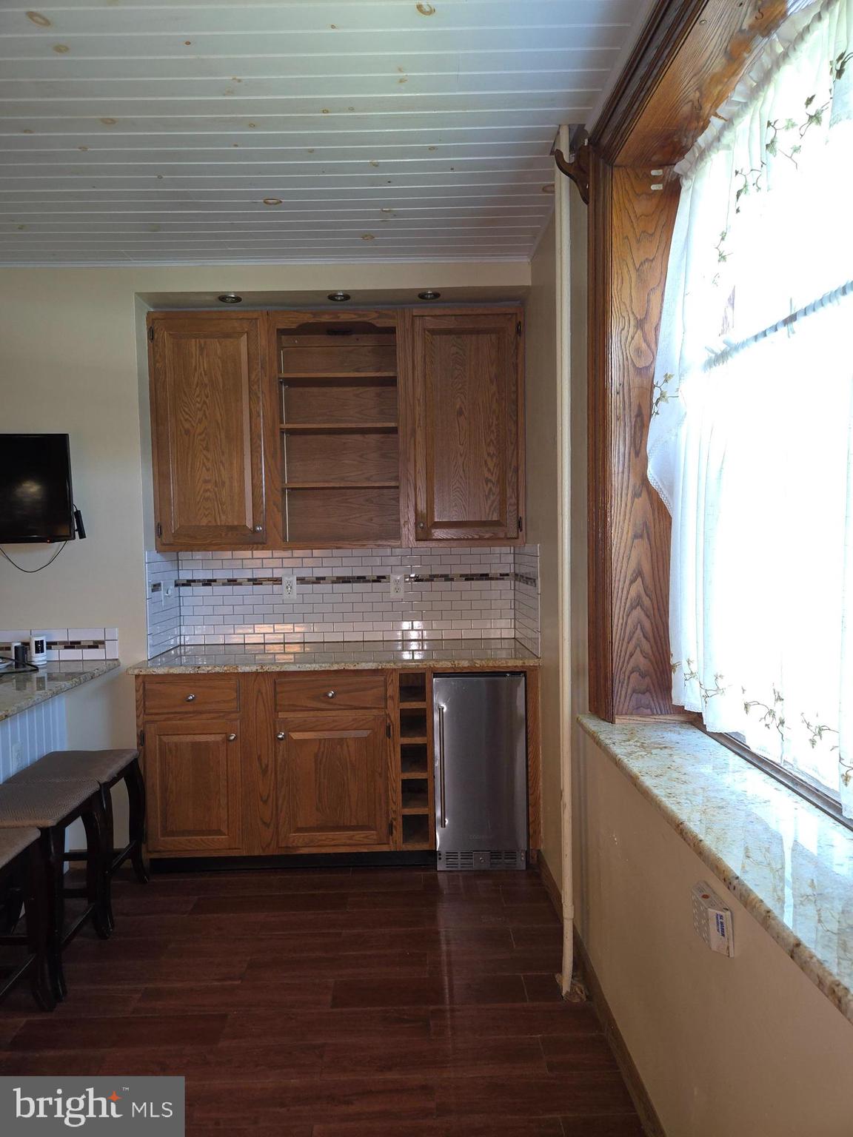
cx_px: 426
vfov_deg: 73.9
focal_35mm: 23
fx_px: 756
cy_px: 568
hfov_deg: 58.9
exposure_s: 1/24
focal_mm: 5.4
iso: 125
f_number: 1.8
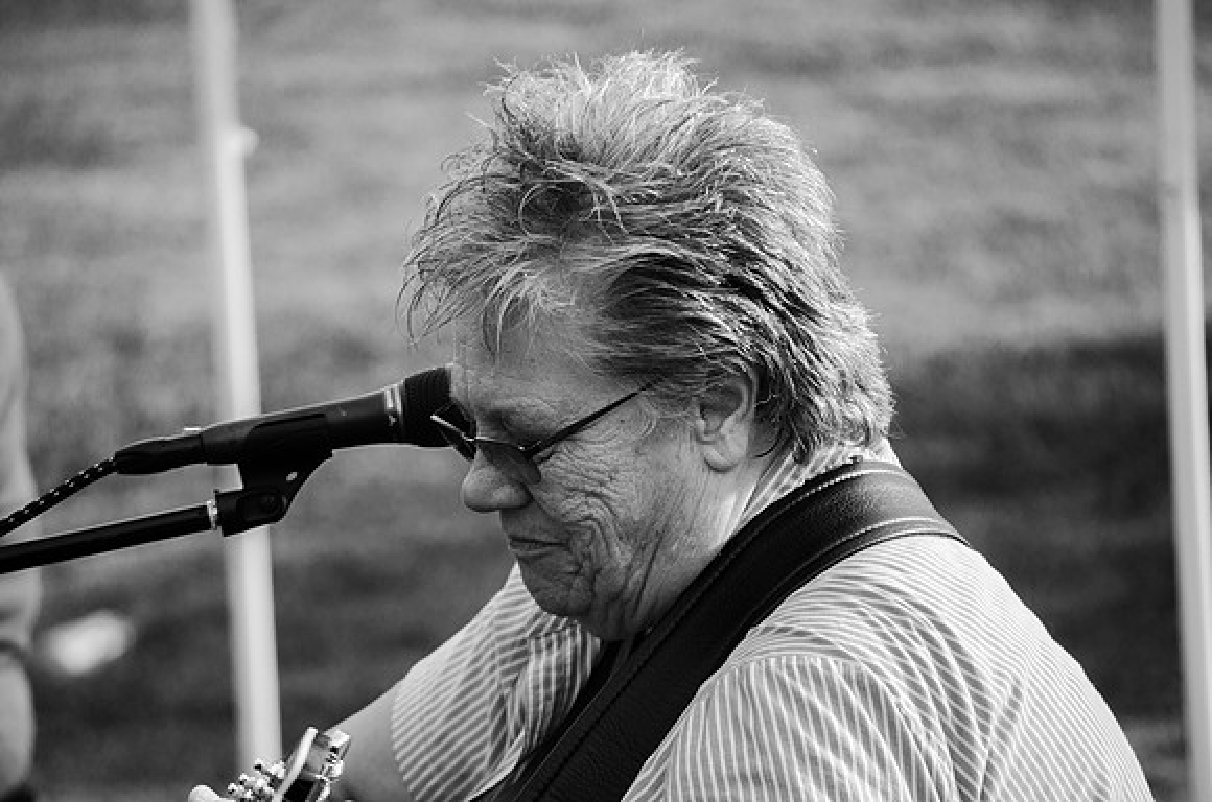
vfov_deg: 6.8
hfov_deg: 10.2
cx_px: 606
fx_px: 6803
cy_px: 401
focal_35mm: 202
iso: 200
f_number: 5.6
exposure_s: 1/500
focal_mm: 135
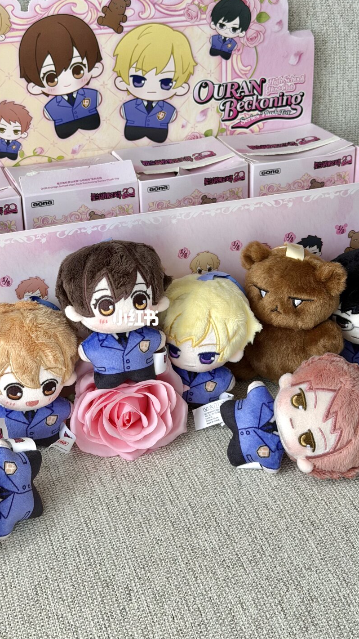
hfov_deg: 22.6
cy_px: 317
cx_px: 136
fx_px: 897
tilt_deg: -32.6
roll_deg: +5.9
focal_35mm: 53
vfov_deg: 39.2
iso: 80
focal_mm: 6.76
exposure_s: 1/778
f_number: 1.78
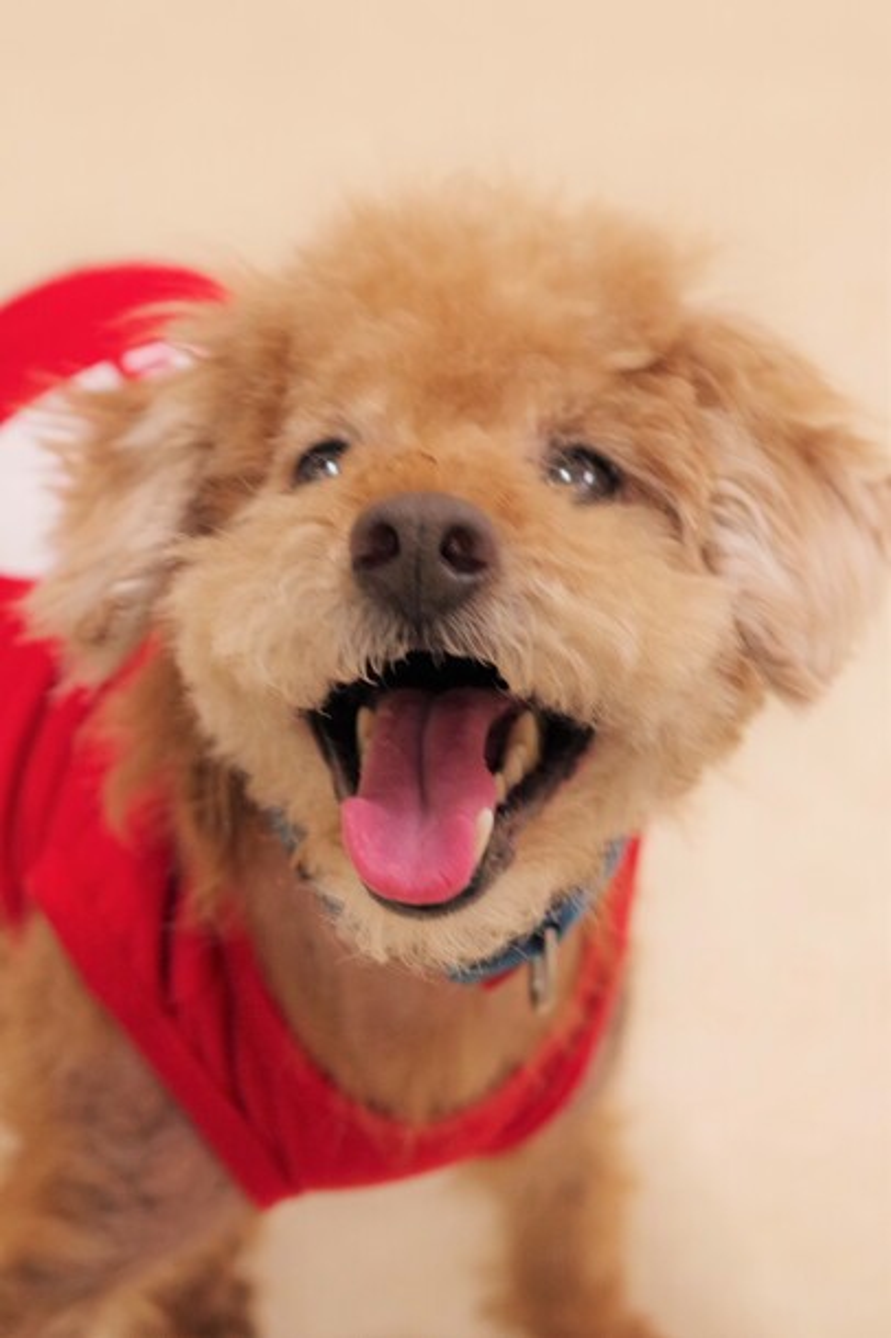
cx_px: 446
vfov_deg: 38.2
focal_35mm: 52
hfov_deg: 26.0
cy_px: 669
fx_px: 1933
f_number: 3.5
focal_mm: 35
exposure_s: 1/250
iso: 1600
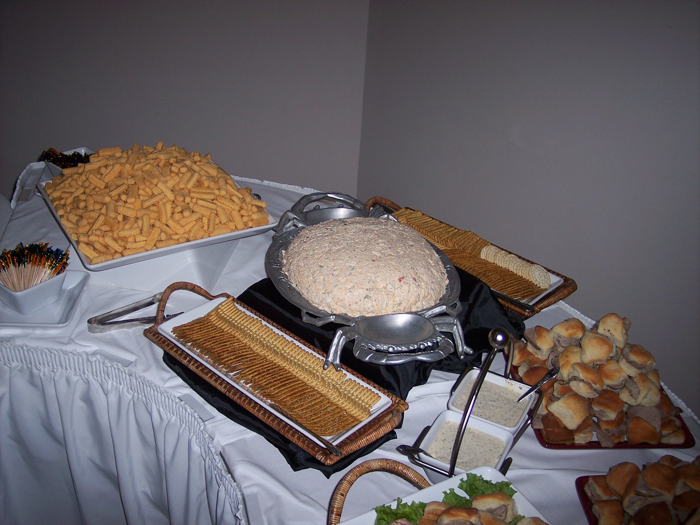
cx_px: 350
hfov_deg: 47.9
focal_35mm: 39
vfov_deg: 36.8
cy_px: 262
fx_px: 789
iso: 100
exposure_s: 1/60
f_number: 2.8
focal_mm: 8
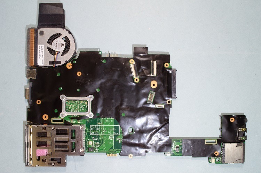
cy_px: 86
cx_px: 130
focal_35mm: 36
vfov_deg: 36.8
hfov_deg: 53.2
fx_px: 261
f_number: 8
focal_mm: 24
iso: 100
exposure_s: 1/5
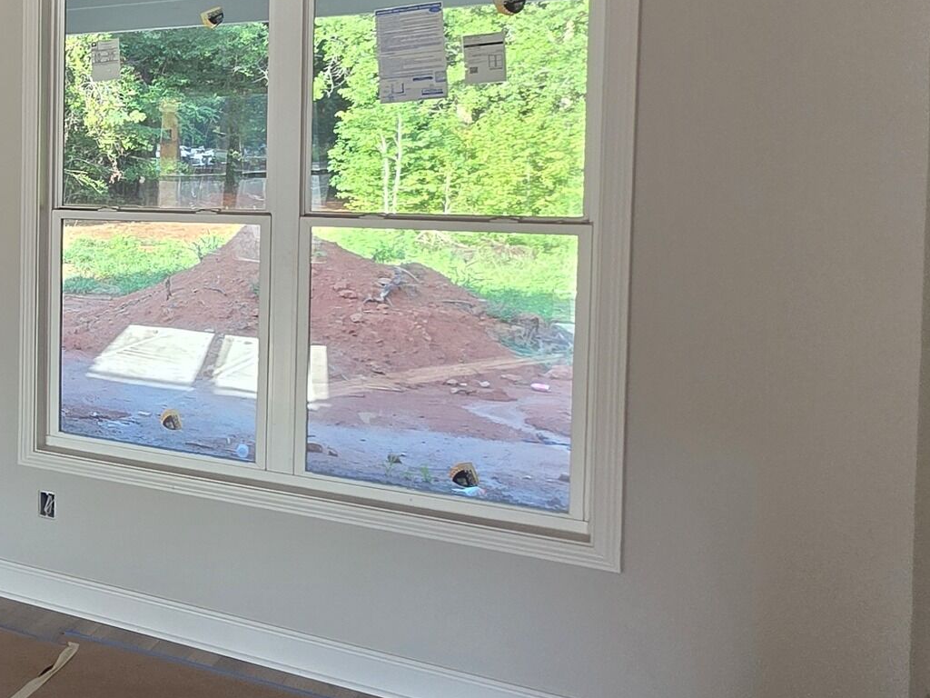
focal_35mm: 39
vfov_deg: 36.2
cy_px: 205
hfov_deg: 30.9
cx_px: -400
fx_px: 1048
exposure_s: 1/120
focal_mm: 2.2
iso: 100
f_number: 1.9
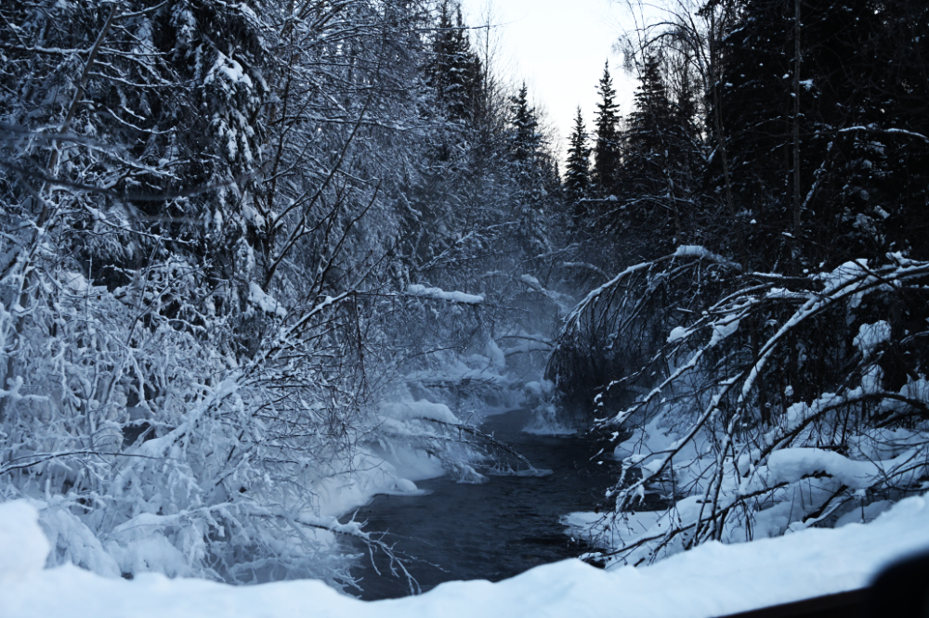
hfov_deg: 41.1
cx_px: 464
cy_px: 309
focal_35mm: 48
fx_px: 1238
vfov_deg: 28.1
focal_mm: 48
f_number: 5.6
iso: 500
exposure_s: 1/125
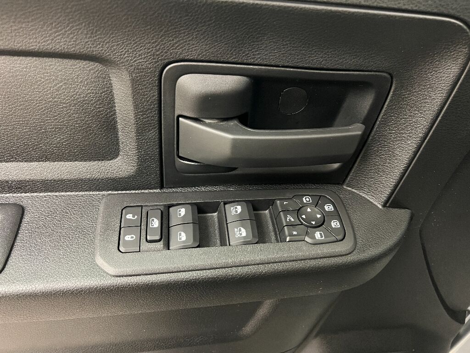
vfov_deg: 53.1
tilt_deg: -40.1
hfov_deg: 67.3
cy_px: 176
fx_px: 353
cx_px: 235
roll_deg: -3.8
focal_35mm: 26
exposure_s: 1/40
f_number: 1.5
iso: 400
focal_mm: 5.7
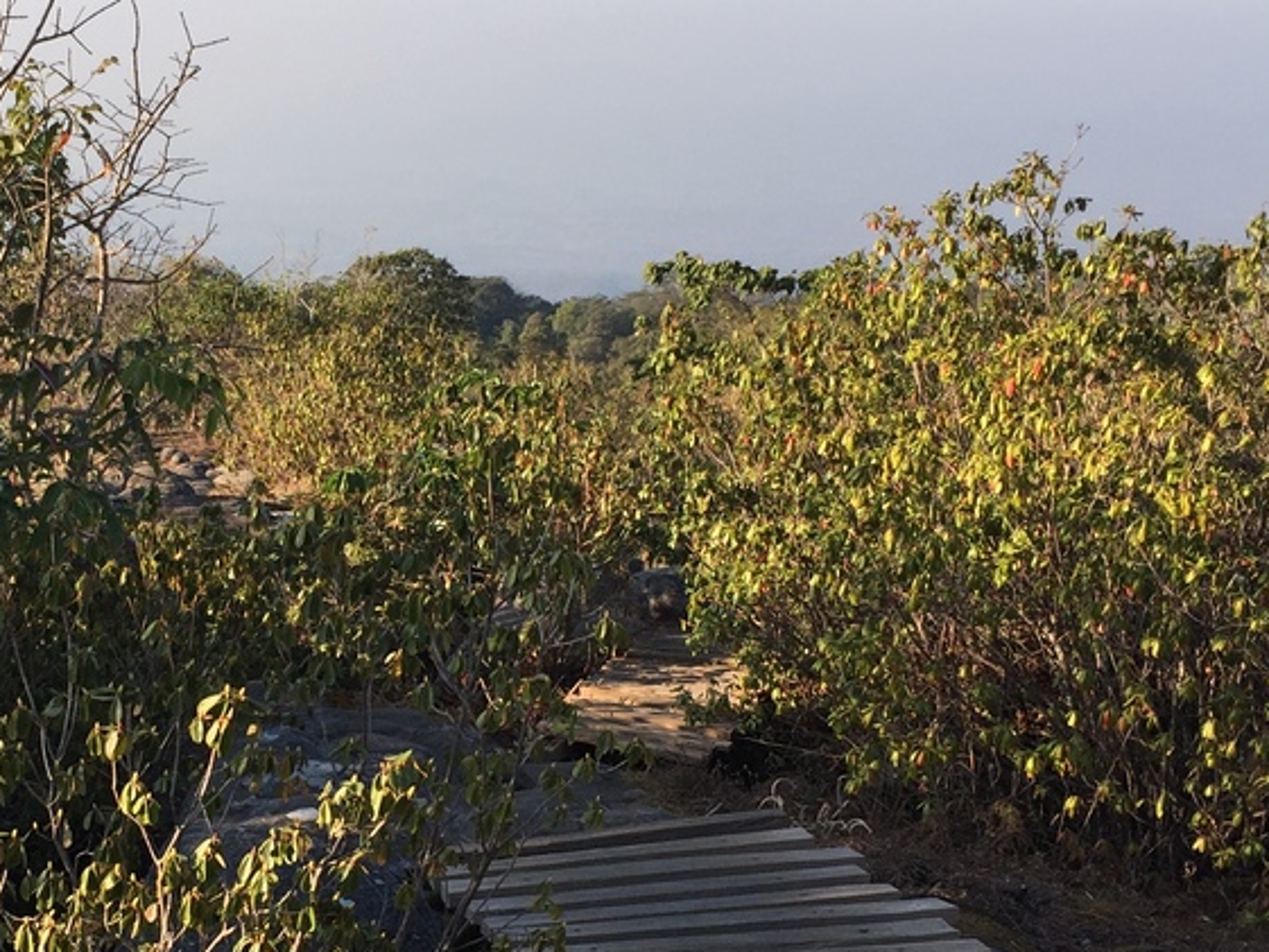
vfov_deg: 23.6
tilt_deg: -13.5
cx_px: 305
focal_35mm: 62
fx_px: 2273
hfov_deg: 30.6
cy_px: 633
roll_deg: -1.5
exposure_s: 1/842
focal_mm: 4.15
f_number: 2.2
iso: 32
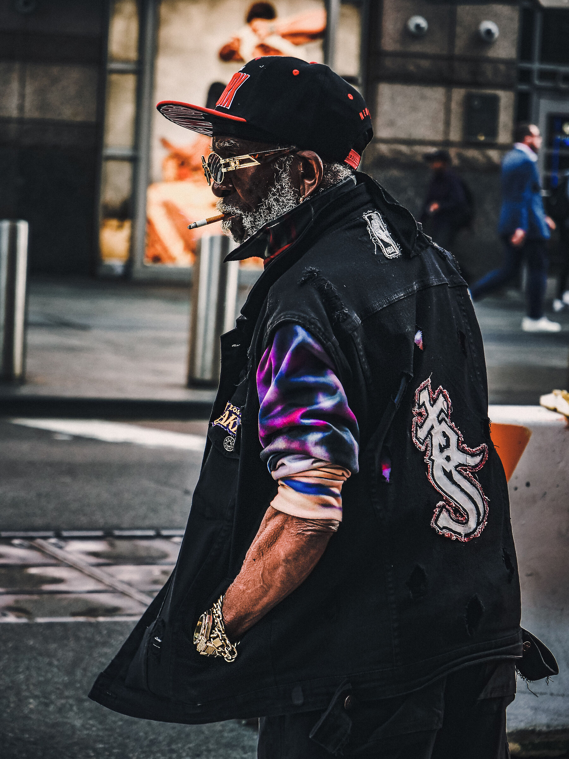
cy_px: 380
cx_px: 284
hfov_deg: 12.3
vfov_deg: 16.4
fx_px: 2630
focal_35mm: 120
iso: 500
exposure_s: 1/100
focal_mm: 60
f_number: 4
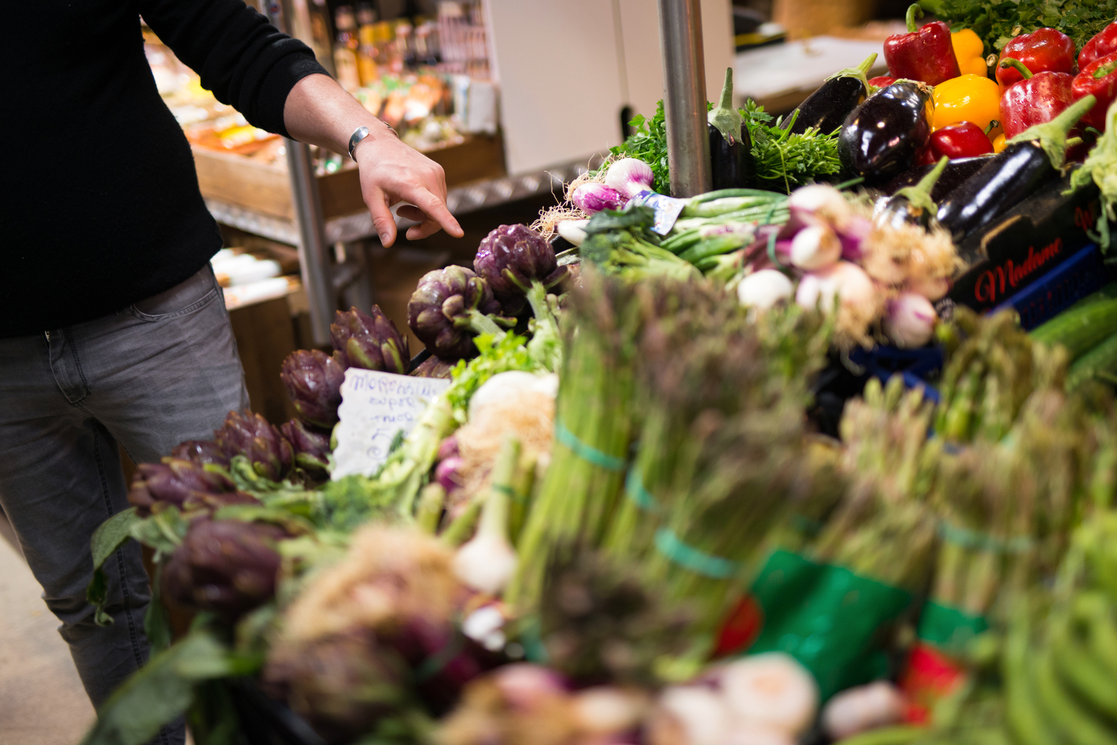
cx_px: 558
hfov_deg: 39.6
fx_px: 1552
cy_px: 372
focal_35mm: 50
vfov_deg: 27.0
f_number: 1.4
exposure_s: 1/400
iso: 800
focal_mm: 50
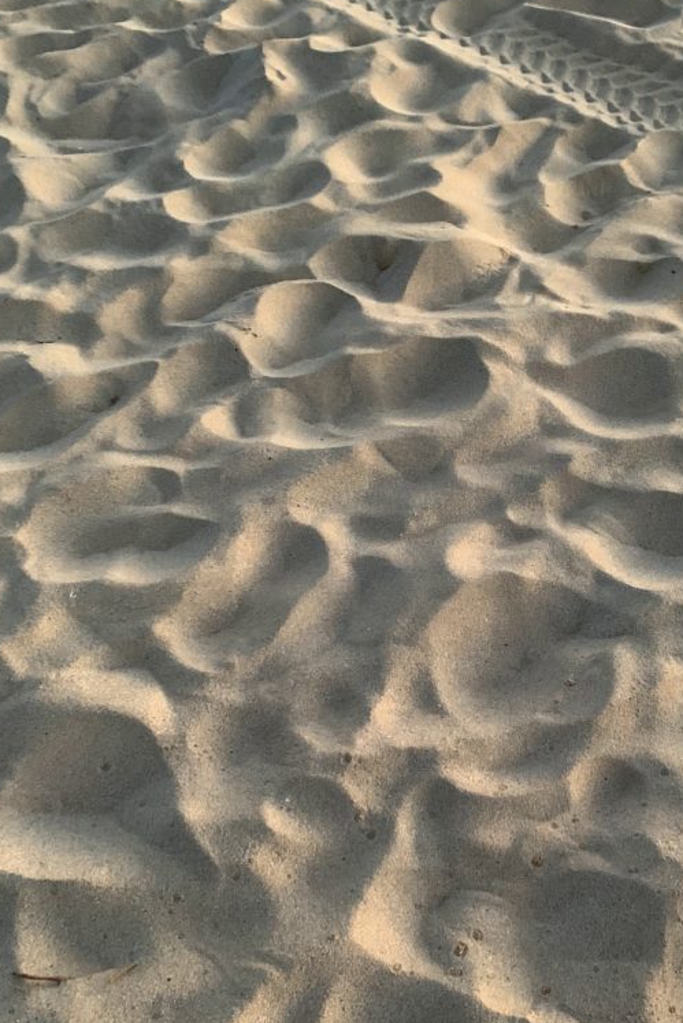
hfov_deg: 35.4
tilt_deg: -54.0
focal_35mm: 37
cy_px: 636
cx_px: 483
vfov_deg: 51.4
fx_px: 1052
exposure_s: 1/30
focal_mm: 4.25
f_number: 1.8
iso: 640
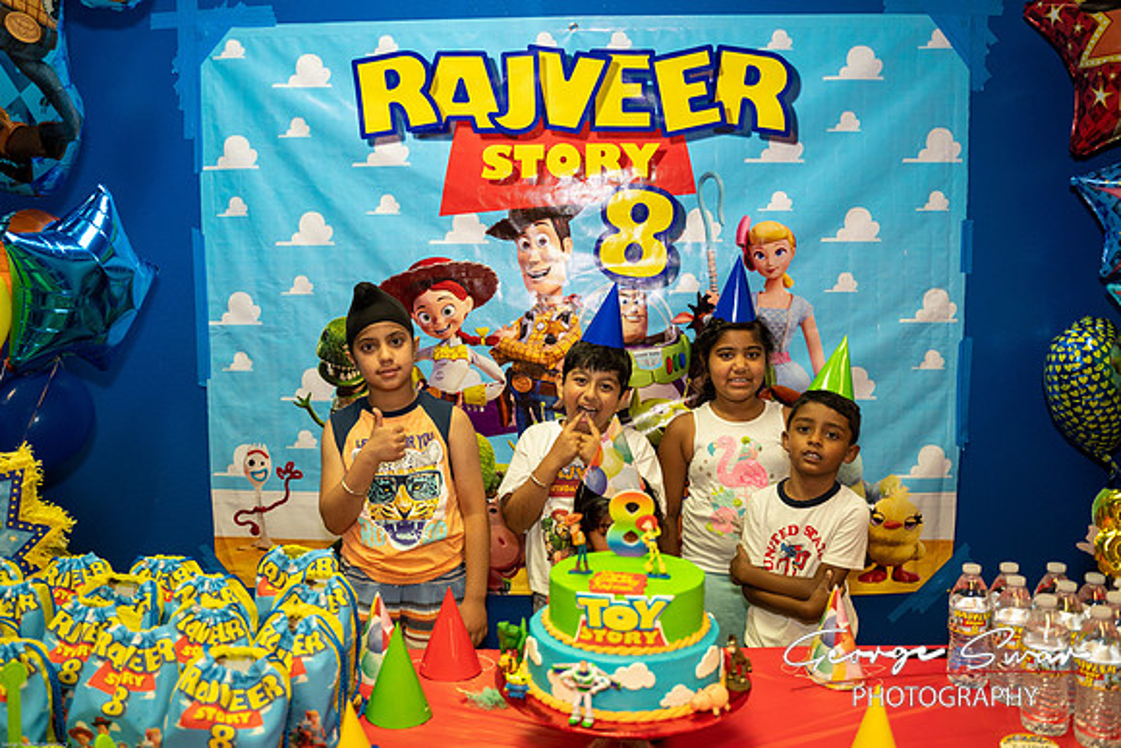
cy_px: 374
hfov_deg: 65.5
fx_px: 872
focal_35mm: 28
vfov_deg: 46.4
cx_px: 560
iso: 2000
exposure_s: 1/200
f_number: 2.8
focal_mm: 28
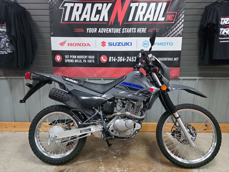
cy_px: 86
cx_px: 114
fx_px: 152
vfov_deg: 58.9
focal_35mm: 23
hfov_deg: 73.9
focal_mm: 6.3
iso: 1000
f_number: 1.7
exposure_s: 1/120
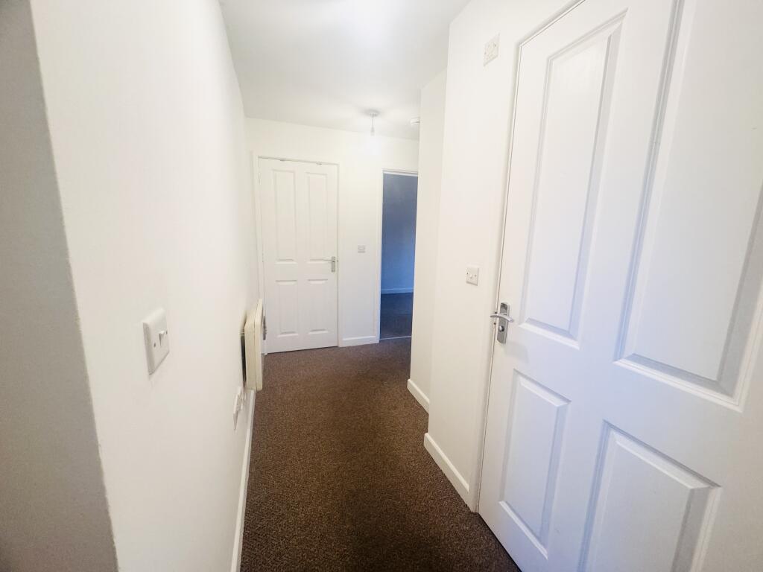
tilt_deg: -9.4
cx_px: 382
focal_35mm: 14
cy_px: 286
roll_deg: -0.7
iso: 250
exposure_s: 1/100
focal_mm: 2.22
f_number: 2.2
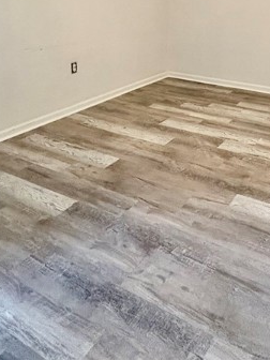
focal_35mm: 32
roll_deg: -0.9
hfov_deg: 41.3
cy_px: 18
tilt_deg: -5.6
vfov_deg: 48.9
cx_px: 235
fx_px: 333
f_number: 2.2
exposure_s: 1/60
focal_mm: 2.22
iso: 500
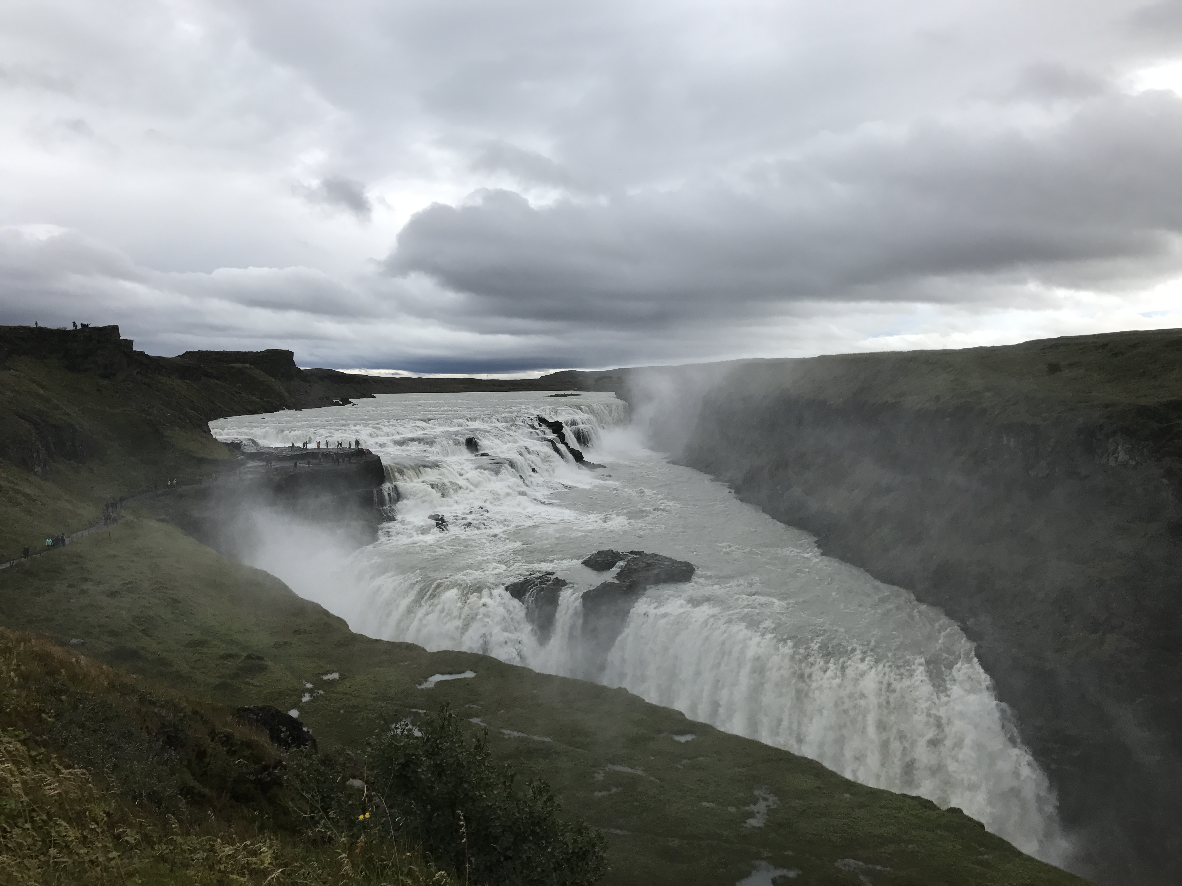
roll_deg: +0.8
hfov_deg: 63.4
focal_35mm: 28
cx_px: 591
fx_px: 956
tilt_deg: -2.8
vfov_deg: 49.7
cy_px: 443
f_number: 1.8
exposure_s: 1/1153
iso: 20
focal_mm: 3.99
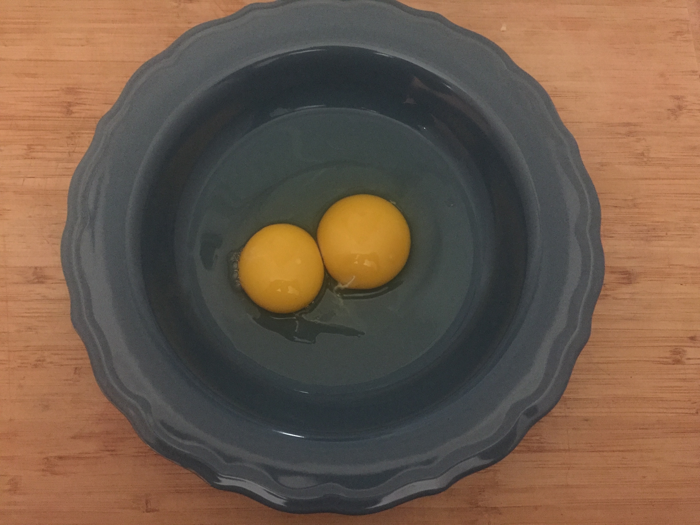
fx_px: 586
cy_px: 262
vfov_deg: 48.2
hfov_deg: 61.7
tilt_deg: -77.8
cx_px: 350
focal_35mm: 29
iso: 500
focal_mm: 4.15
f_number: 2.2
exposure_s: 1/17
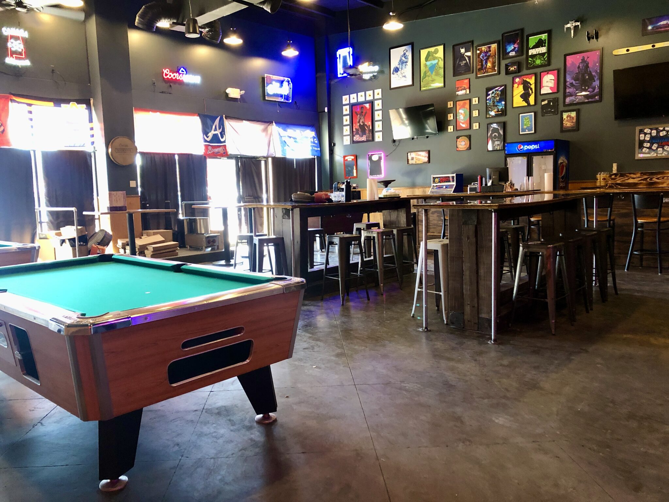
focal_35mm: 28
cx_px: 334
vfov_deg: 49.7
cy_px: 251
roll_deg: +2.0
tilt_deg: -6.5
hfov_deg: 63.4
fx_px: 541
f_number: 1.8
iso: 100
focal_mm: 4
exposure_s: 1/13
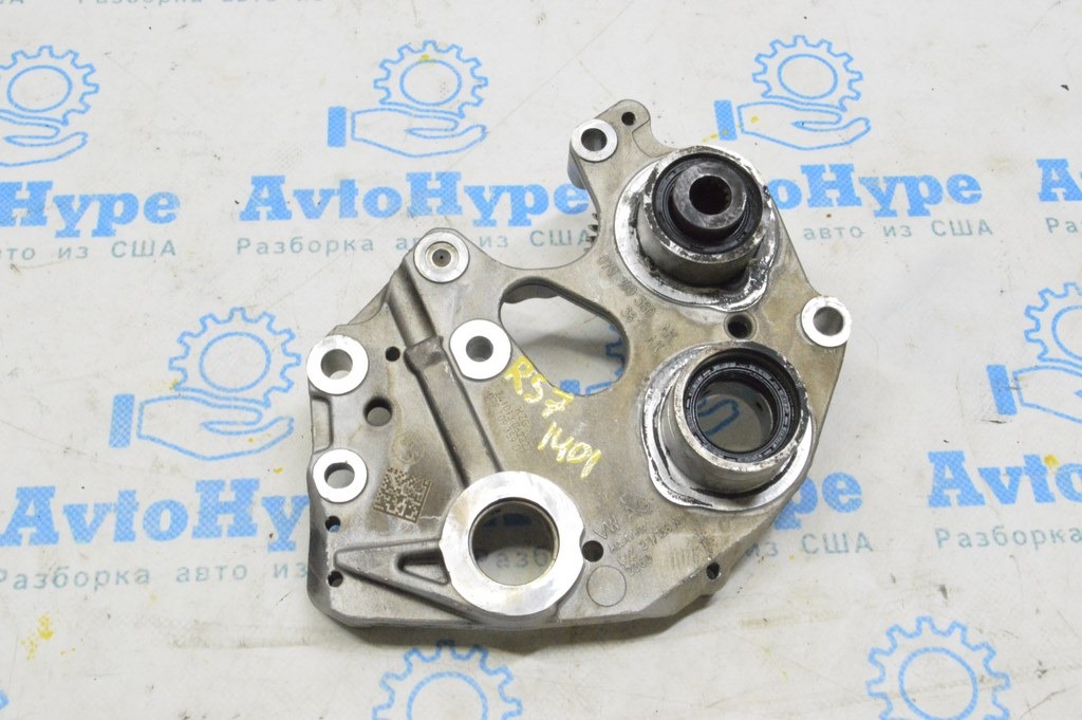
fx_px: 1396
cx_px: 541
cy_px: 360
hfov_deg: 42.4
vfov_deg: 28.9
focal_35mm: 46
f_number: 20
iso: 6400
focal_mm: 31
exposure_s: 1/20
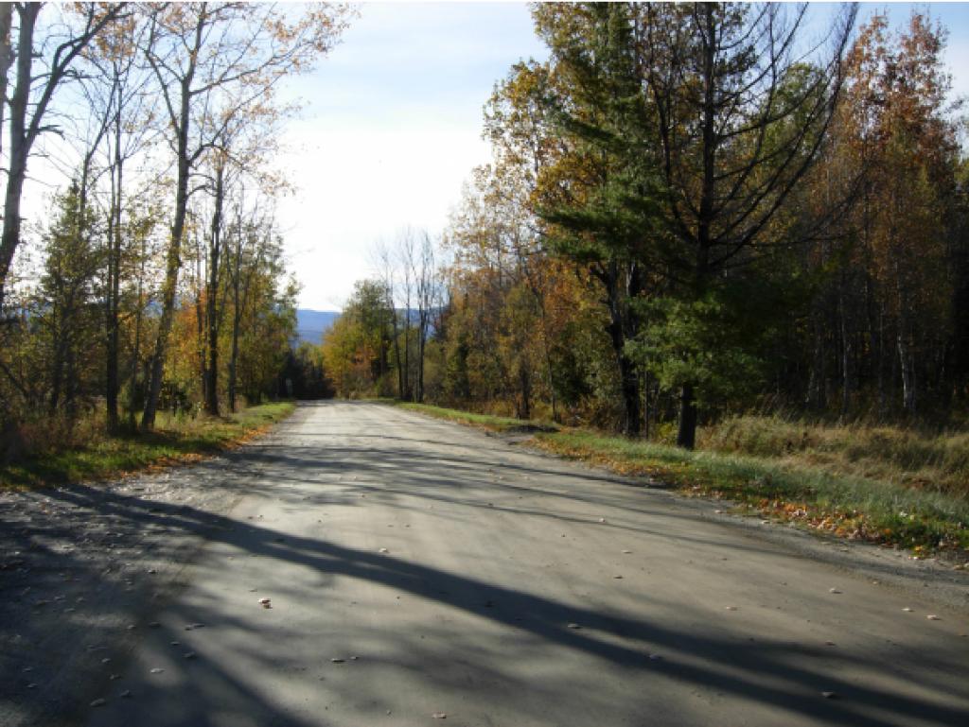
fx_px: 1008
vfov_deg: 39.7
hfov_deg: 51.3
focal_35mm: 36
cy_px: 364
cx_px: 484
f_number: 5.4
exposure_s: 1/296
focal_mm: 7.5
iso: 50
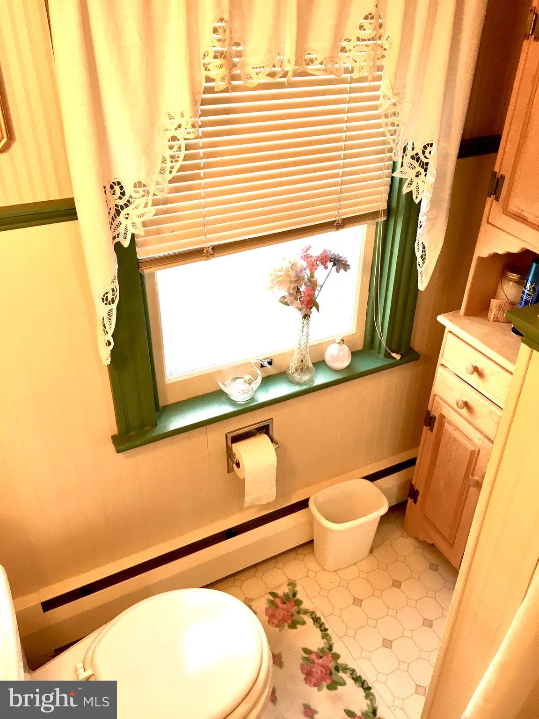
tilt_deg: -32.9
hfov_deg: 48.2
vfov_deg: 61.7
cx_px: 270
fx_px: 602
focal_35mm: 29
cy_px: 360
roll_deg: -1.3
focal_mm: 4.15
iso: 32
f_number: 2.2
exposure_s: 1/30
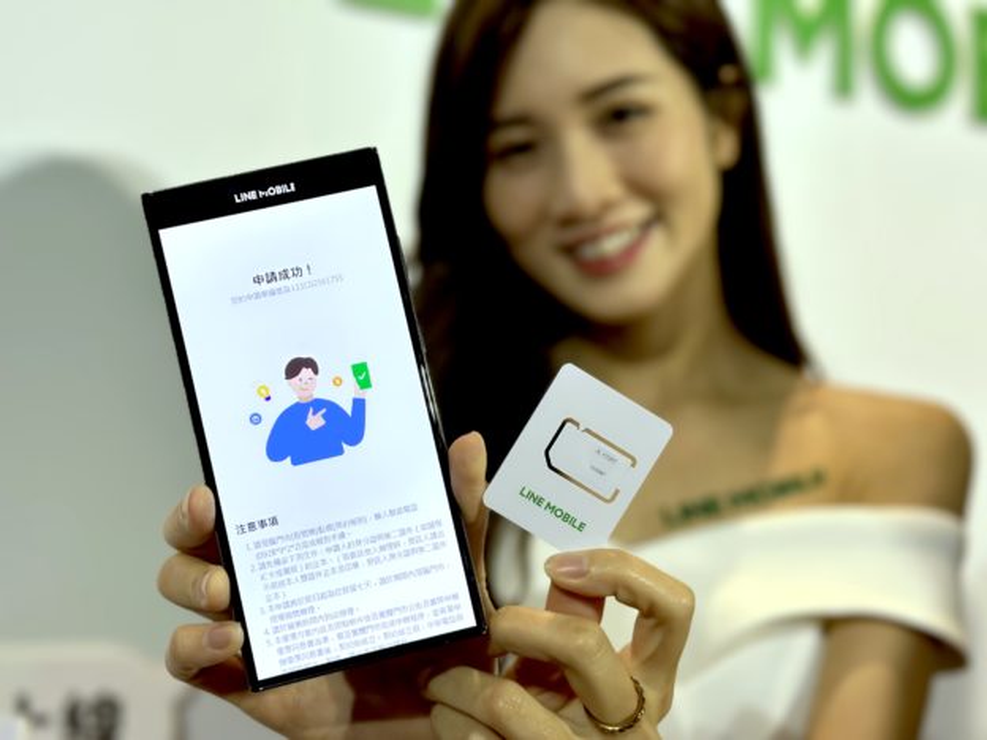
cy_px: 370
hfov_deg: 39.7
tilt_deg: +3.4
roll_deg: -0.4
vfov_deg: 30.3
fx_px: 1369
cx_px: 494
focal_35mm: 48
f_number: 1.78
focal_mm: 6.86
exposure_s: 1/390
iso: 80
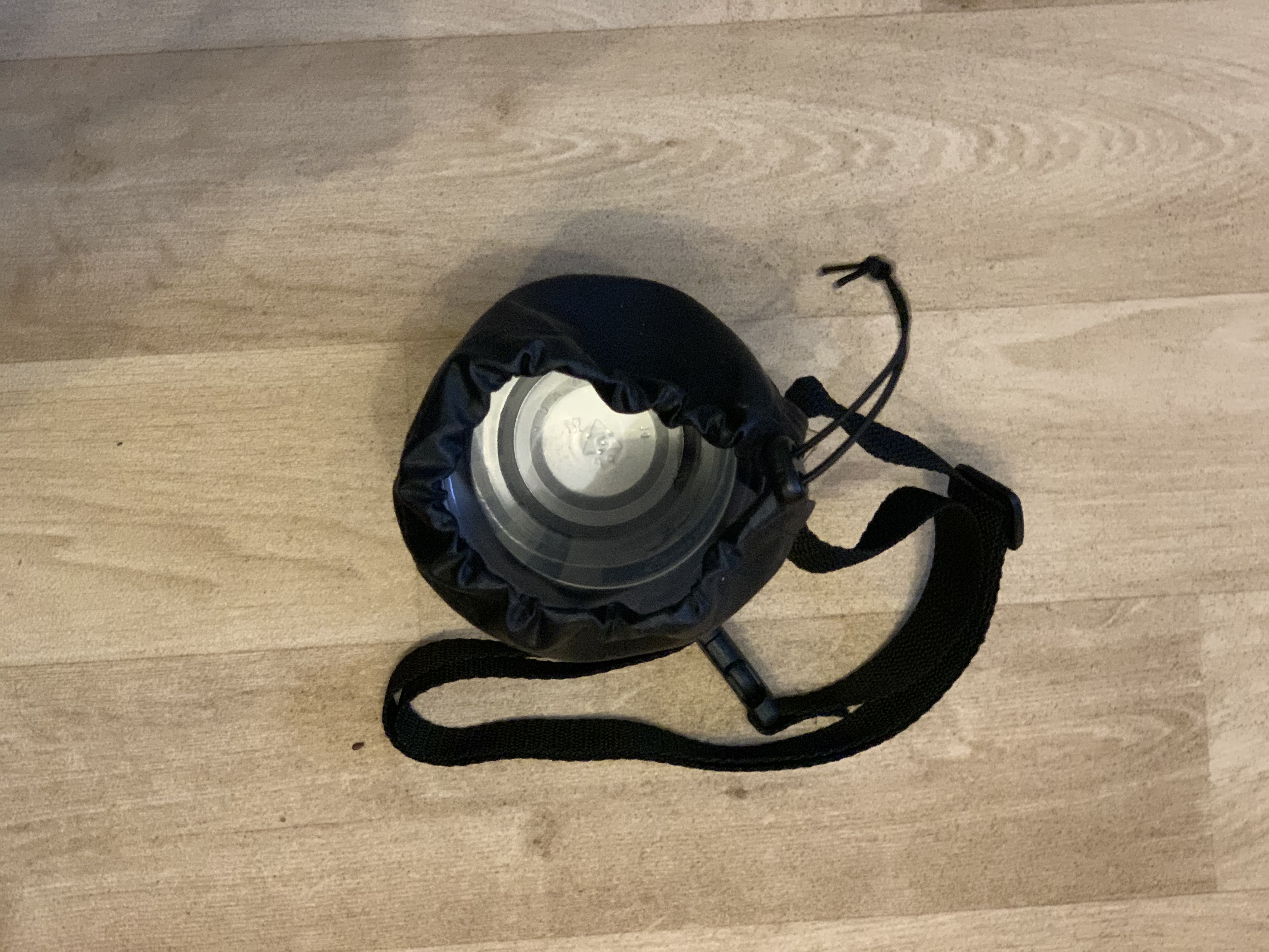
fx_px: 1906
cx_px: 634
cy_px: 476
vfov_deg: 28.0
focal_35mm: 52
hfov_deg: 36.8
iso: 640
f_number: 2.4
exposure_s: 1/25
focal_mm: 6
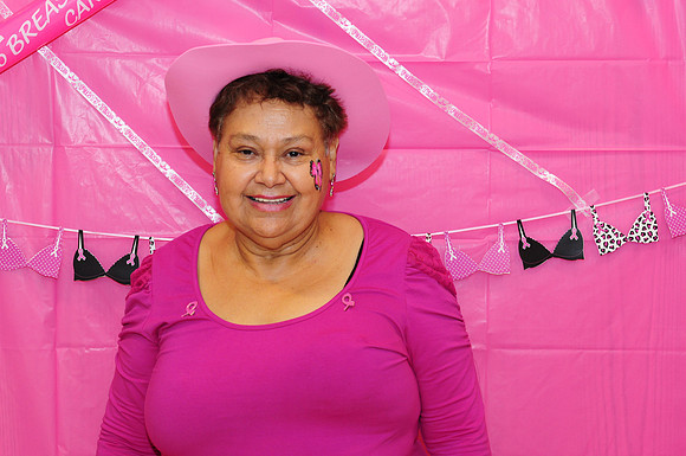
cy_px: 228
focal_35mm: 82
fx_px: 1570
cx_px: 343
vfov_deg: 16.5
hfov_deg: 24.6
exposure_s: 1/60
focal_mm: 55
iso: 640
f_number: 5.6
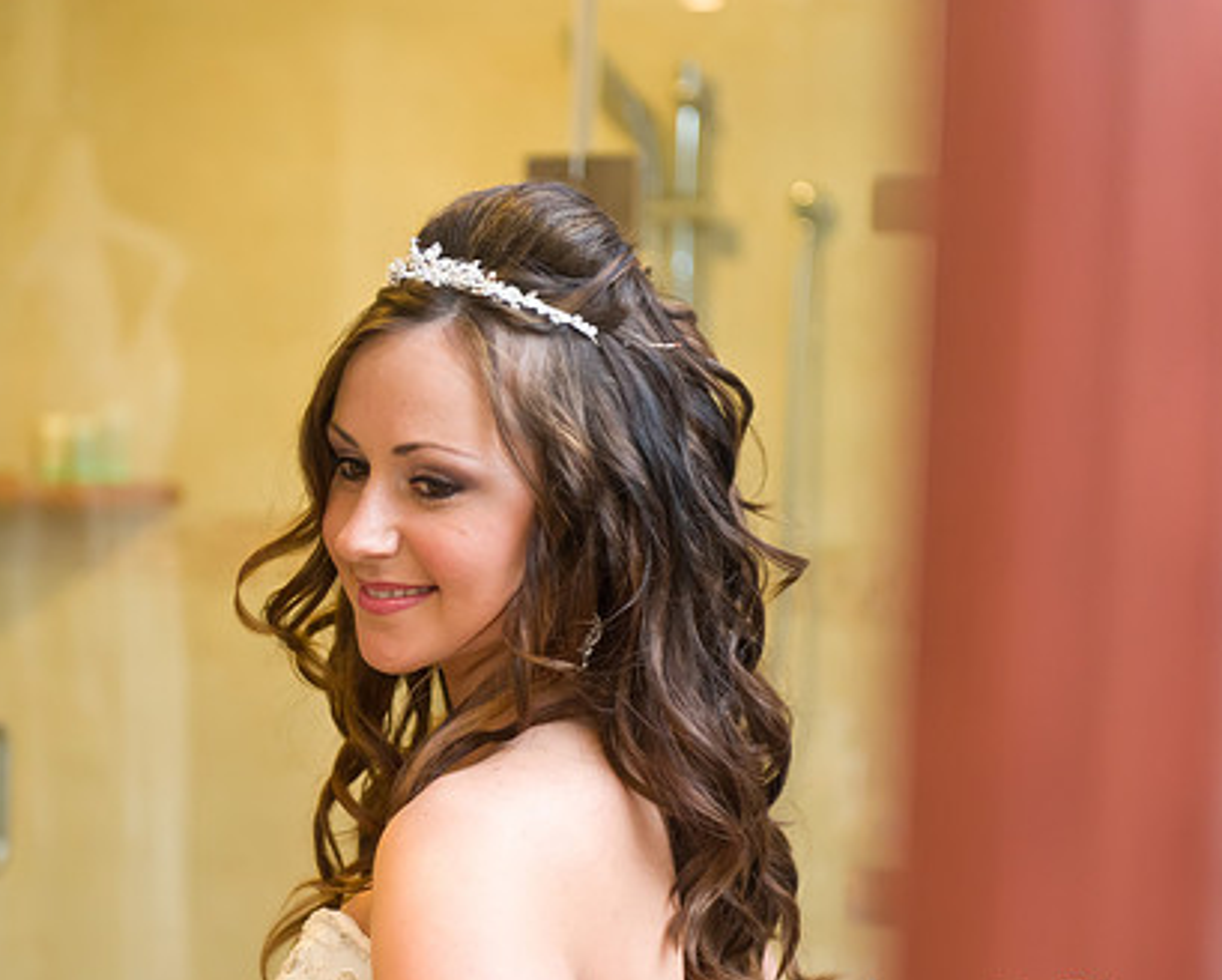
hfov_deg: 20.5
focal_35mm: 93
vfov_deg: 16.6
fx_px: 3367
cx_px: 388
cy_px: 565
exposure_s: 1/125
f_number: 3.2
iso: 1600
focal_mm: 70
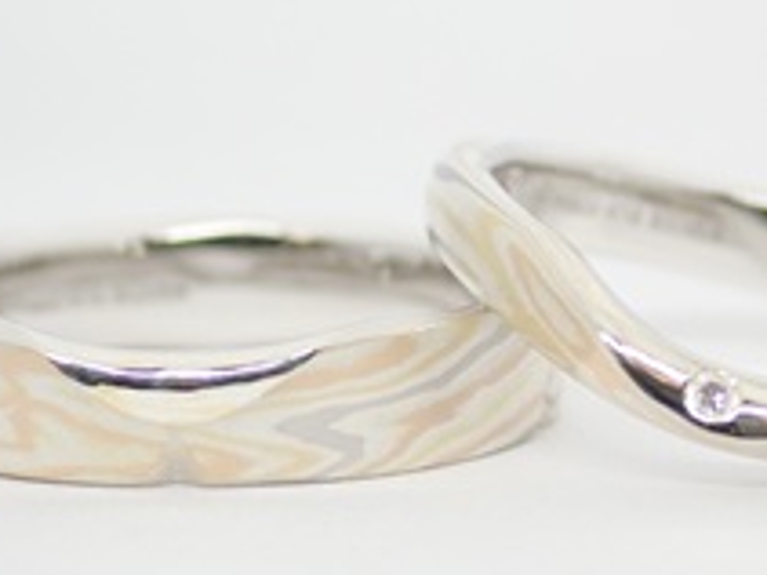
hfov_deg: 12.0
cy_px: 318
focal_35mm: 164
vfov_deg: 9.0
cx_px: 473
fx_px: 3632
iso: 200
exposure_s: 1/100
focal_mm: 13.65
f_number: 4.1
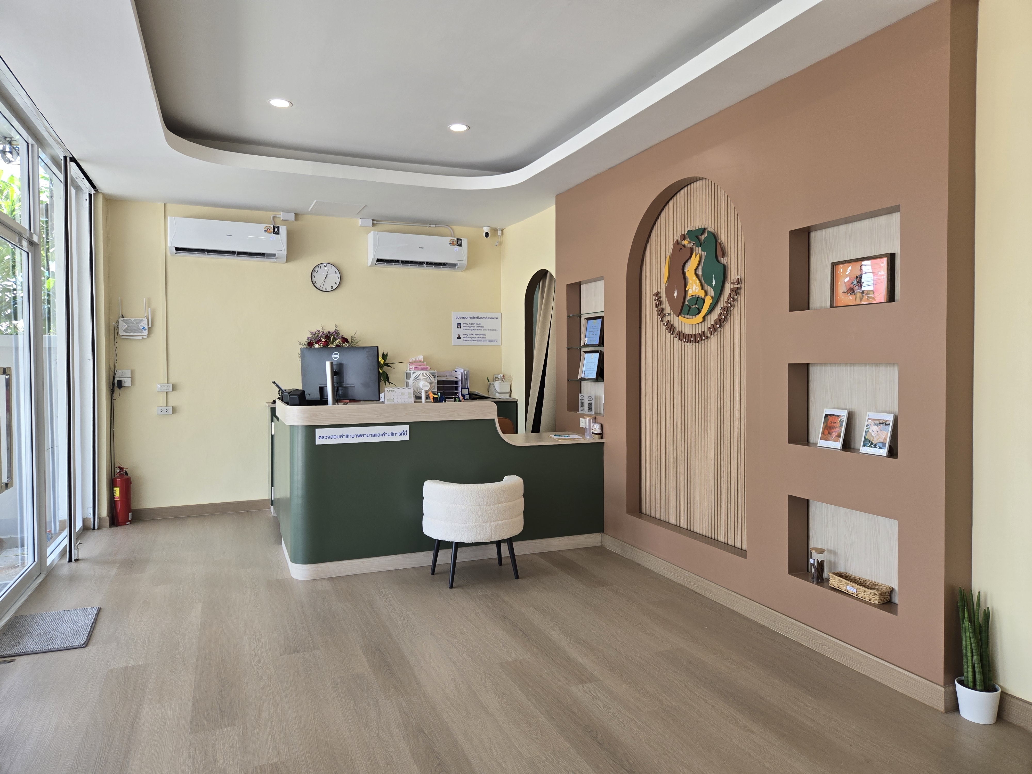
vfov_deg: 58.9
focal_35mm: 23
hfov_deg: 73.9
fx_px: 686
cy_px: 387
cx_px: 516
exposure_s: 1/180
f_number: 1.8
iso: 64
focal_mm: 5.4
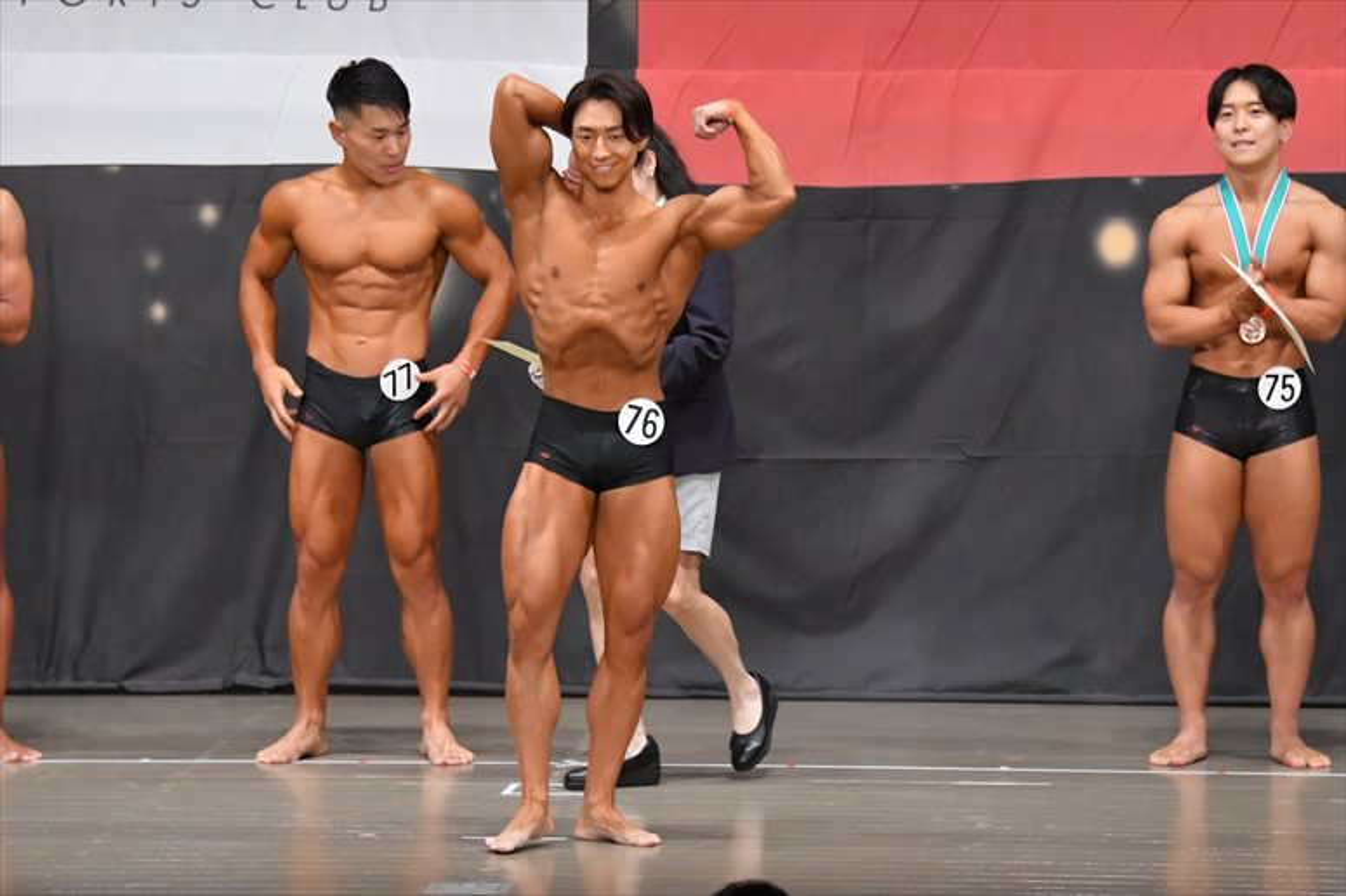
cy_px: 448
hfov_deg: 10.2
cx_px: 673
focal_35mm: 202
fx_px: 7549
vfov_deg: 6.8
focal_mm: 135
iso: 6400
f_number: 5.6
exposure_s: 1/400
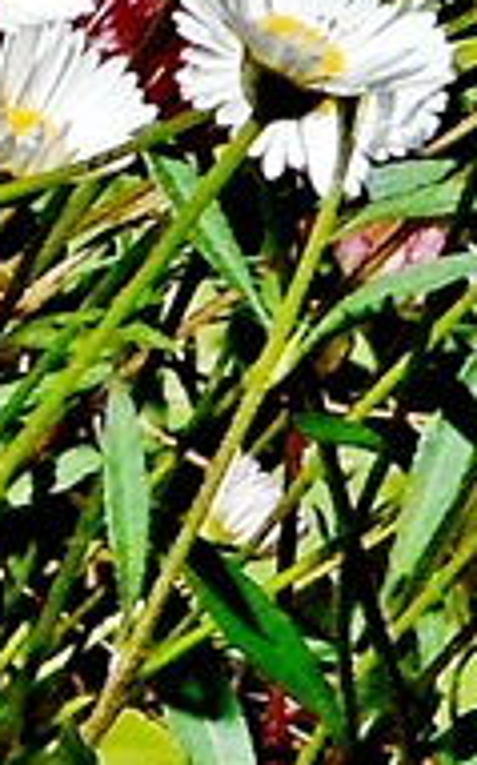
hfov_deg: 1.1
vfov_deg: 1.9
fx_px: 23599
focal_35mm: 1132
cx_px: -1880
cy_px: -192
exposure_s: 1/500
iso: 80
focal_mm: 18.2
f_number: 5.8
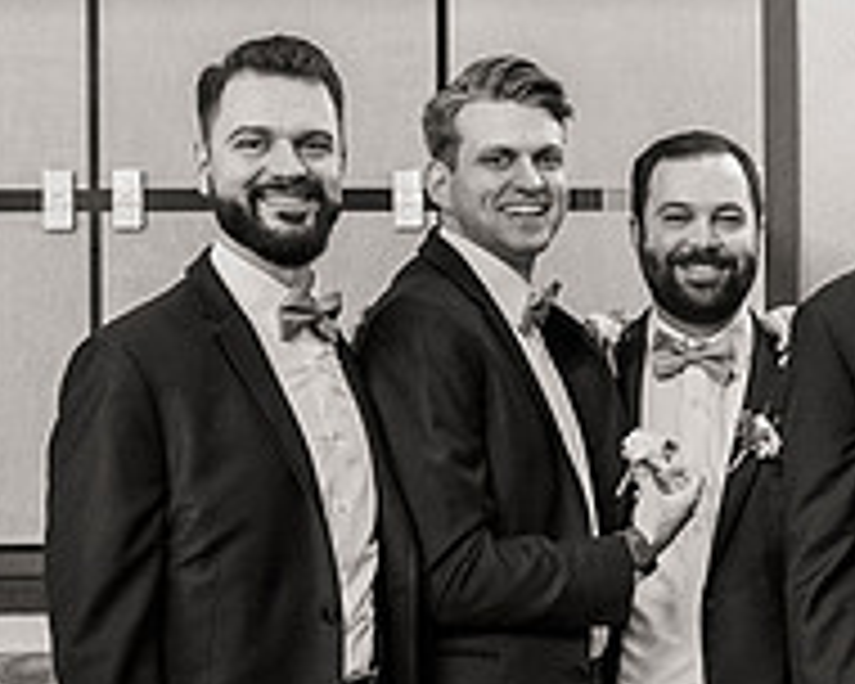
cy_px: 404
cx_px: 1054
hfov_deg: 15.0
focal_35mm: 123
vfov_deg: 12.5
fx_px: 3112
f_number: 3.5
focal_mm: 38
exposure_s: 1/200
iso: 4000
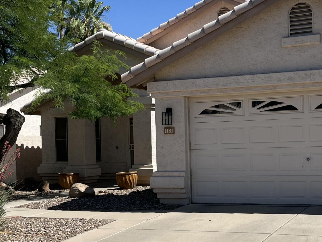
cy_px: 135
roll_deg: +1.7
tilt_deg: -0.5
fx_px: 567
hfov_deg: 31.3
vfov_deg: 24.0
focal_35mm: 61
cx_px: 231
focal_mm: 5.1
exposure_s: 1/4149
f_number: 1.6
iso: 50
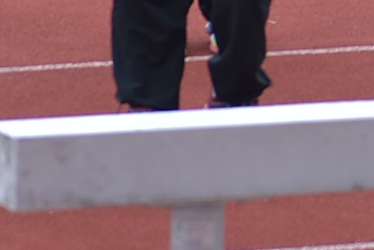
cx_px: 765
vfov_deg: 2.1
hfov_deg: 3.1
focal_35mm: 665
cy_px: -396
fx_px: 6917
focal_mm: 70
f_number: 2.8
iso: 100
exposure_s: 1/200
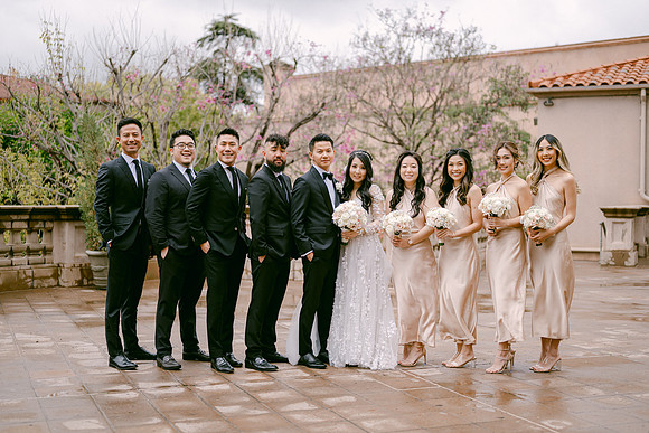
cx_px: 324
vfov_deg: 27.0
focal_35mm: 50
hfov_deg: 39.6
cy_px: 216
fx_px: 902
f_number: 1.8
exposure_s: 1/1250
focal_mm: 50
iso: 100
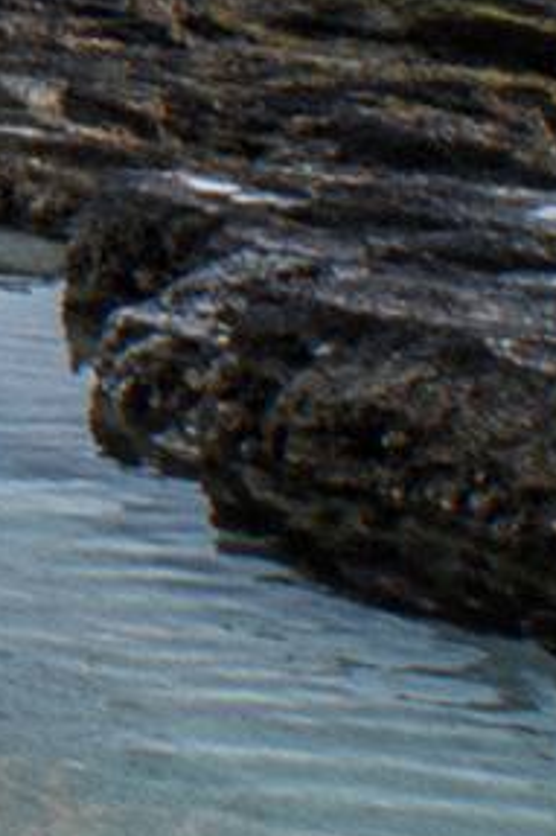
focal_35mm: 122
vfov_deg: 16.8
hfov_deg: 9.7
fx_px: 2830
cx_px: -841
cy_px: 283
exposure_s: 1/30
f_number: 8
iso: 6400
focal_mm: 35
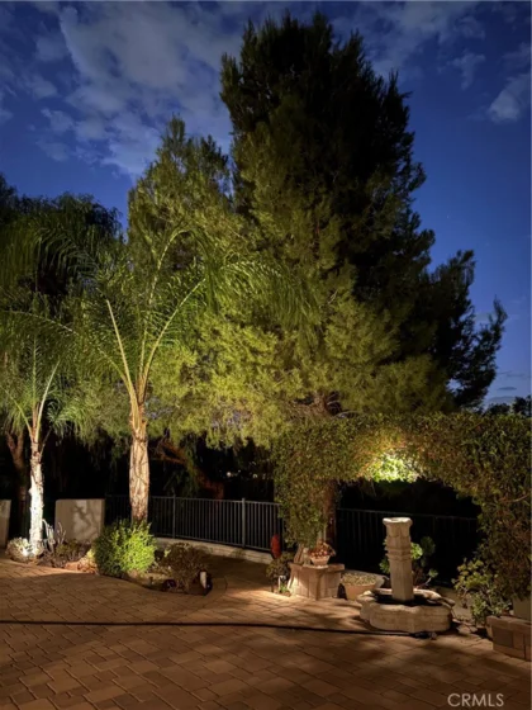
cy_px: 355
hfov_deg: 53.1
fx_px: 533
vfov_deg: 67.3
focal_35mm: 26
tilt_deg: +12.5
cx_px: 266
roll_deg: +1.2
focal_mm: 5.96
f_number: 1.6
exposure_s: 1/5
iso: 1600
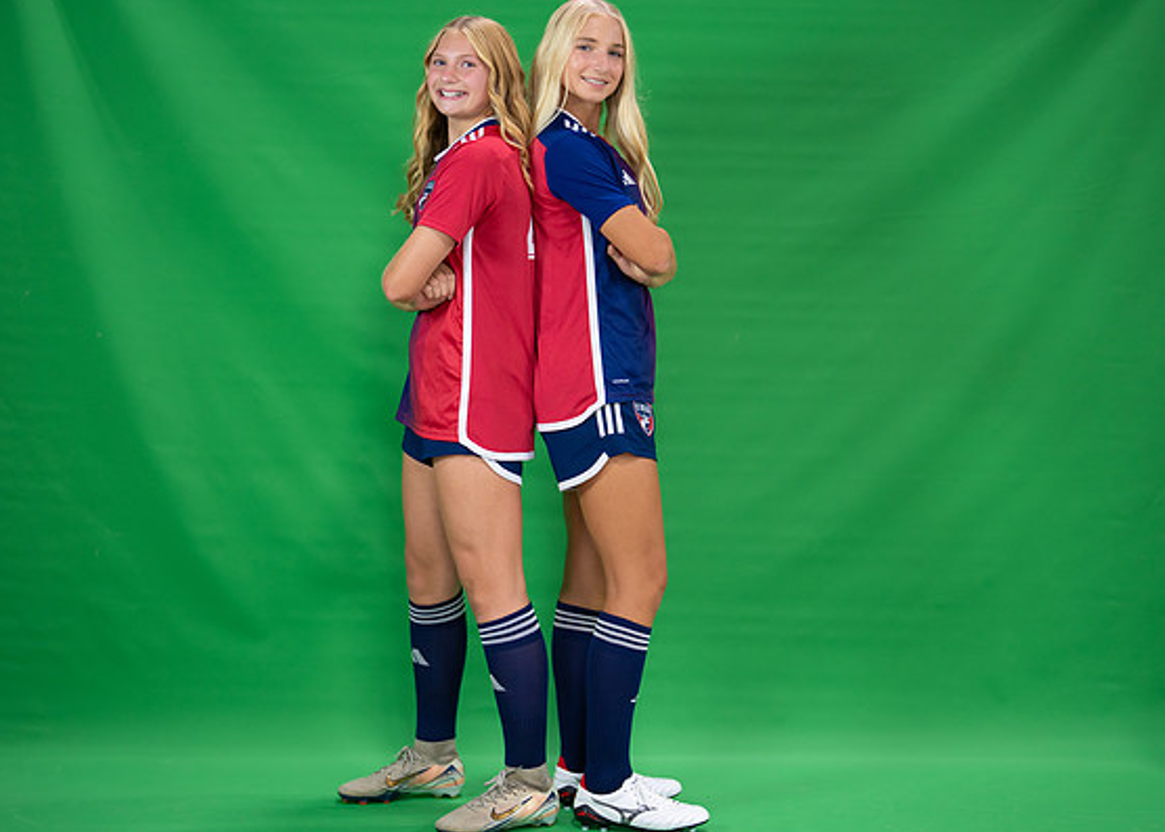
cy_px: 396
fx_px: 2117
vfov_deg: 22.2
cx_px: 553
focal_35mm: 64
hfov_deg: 30.8
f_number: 1.2
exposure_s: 1/500
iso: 400
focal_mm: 50
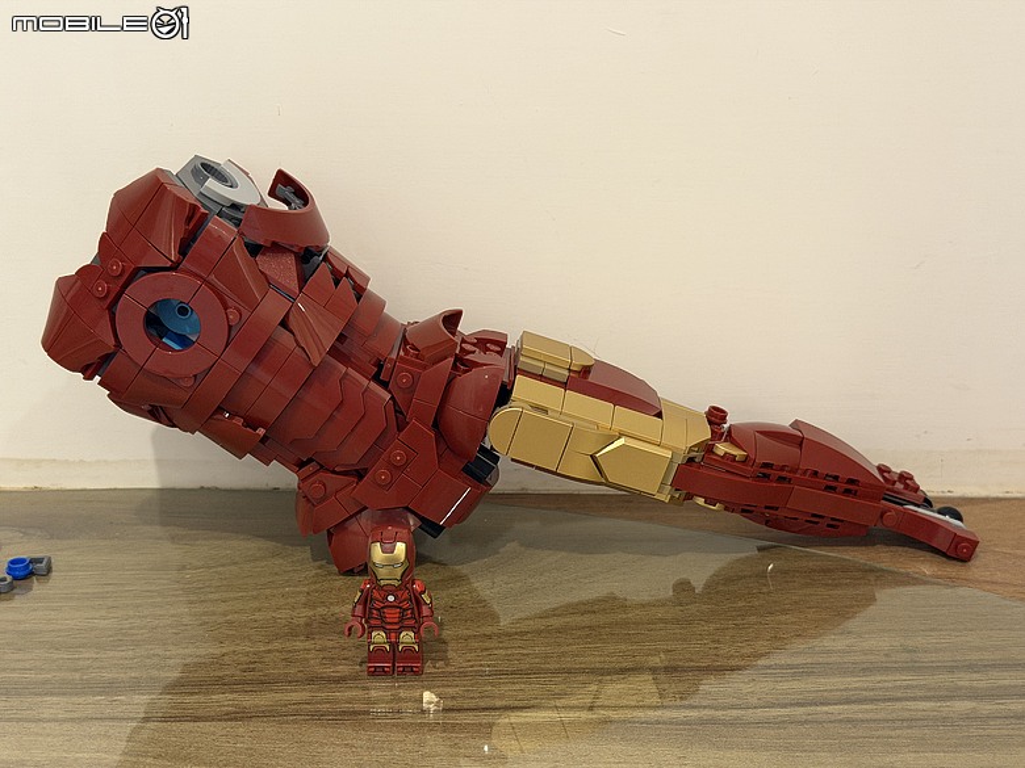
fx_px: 1421
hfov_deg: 39.7
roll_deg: +0.0
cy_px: 384
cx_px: 512
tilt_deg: -20.1
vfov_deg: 30.3
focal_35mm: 48
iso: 250
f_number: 1.78
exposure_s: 1/40
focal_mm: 6.76
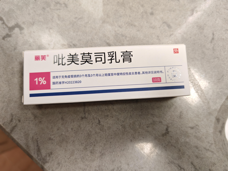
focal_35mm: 27
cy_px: 86
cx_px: 114
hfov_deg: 65.3
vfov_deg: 51.4
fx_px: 178
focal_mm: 6.67
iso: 2000
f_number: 1.9
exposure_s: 1/220
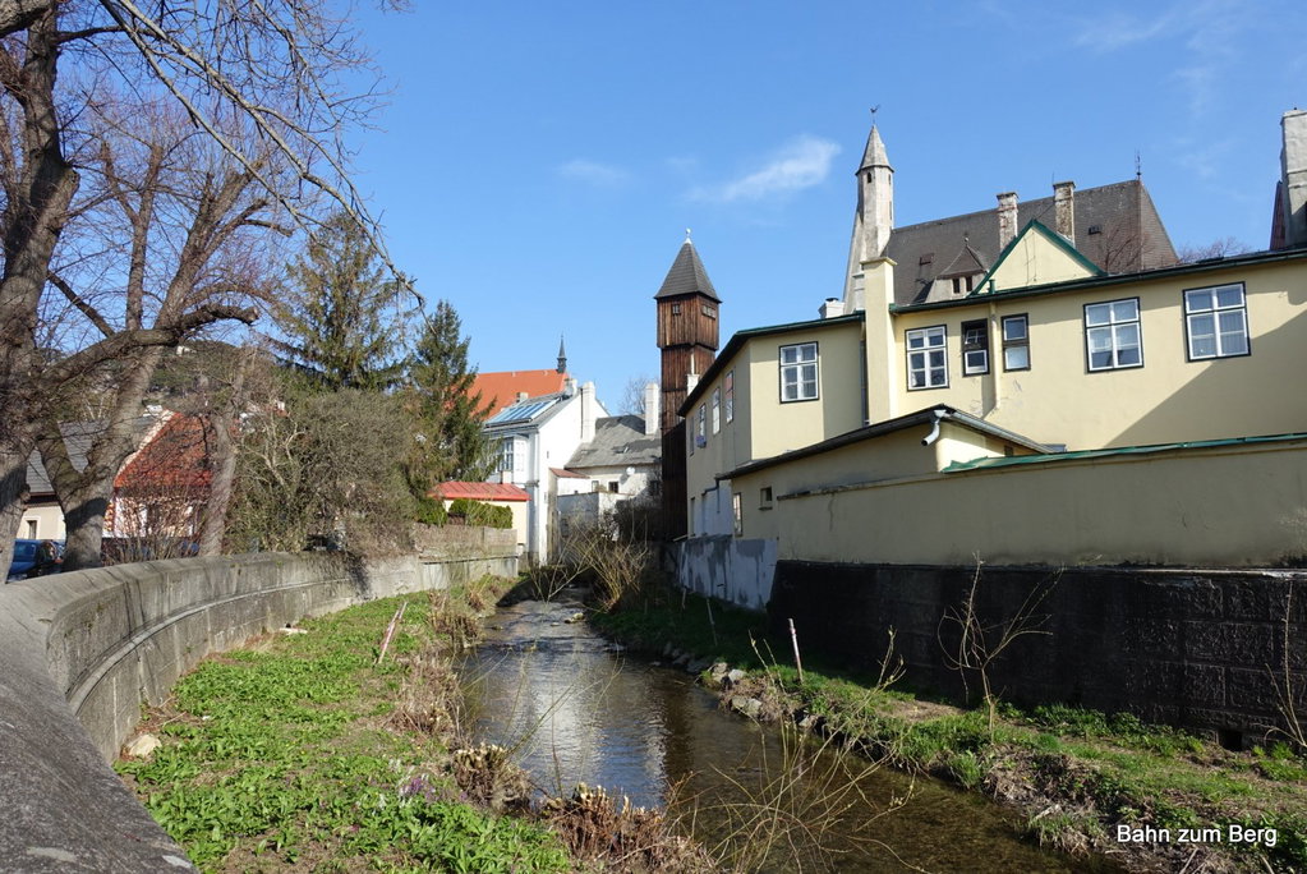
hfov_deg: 73.7
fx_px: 872
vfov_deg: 53.2
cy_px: 437
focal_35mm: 24
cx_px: 654
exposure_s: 1/400
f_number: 5.6
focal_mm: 8.8
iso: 125
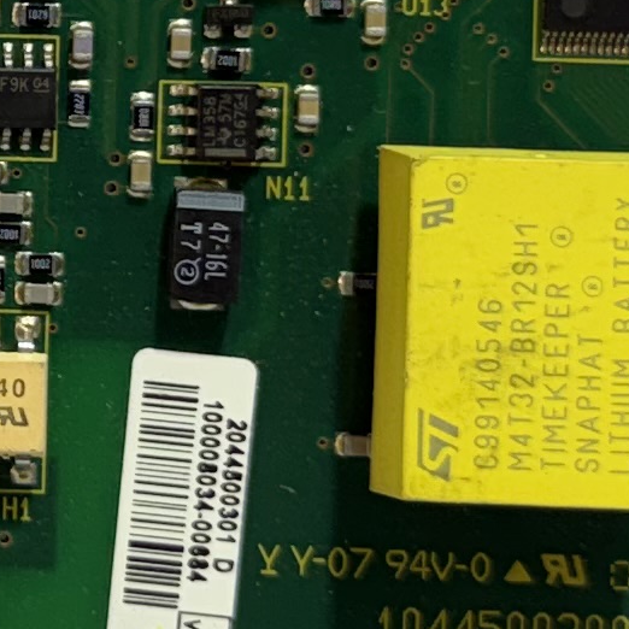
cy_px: 70
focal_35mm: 164
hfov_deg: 10.2
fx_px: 3371
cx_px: -424
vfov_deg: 10.6
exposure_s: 1/121
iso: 64
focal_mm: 6.76
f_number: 1.78
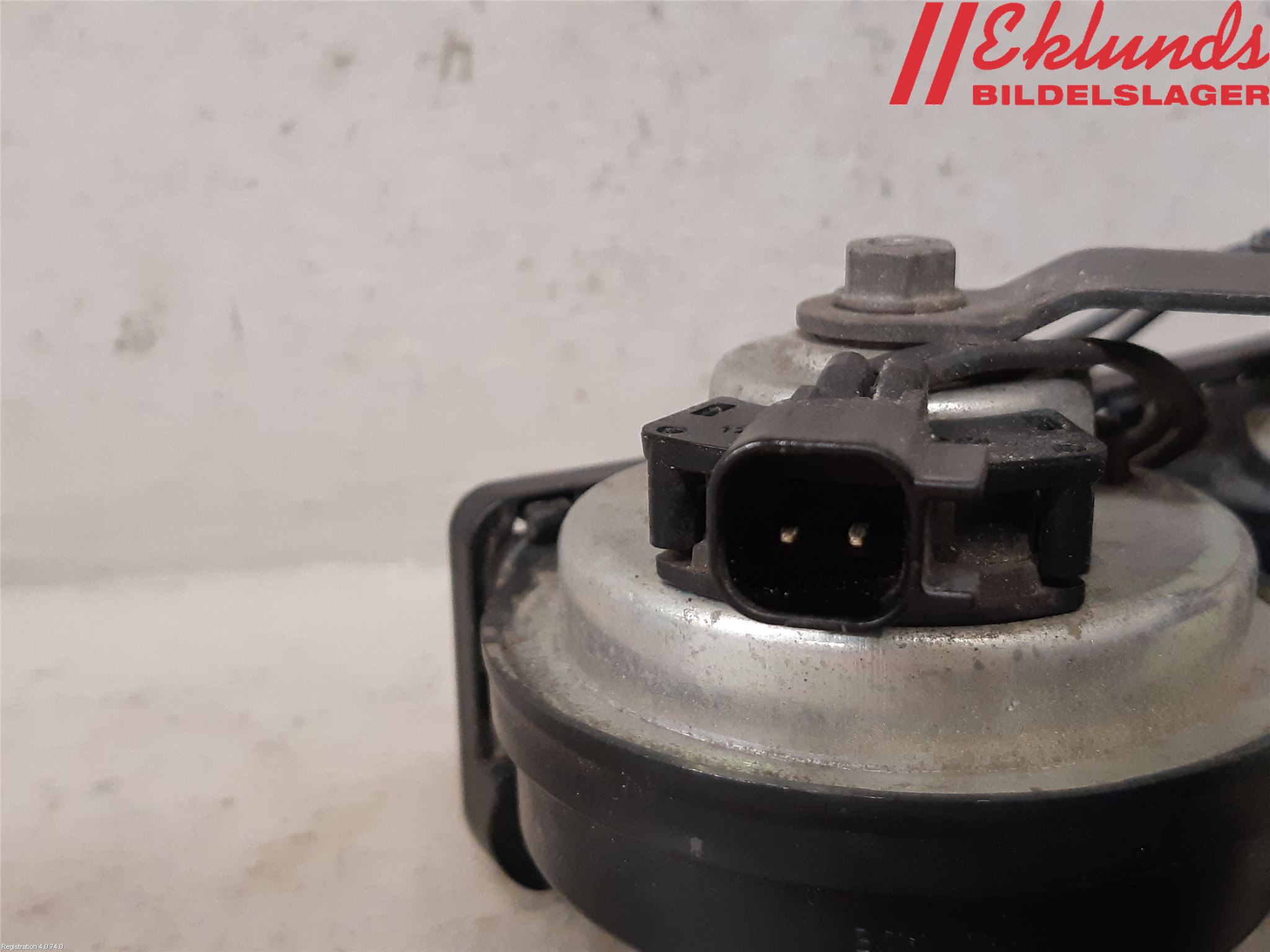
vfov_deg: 53.1
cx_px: 635
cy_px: 476
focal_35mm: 26
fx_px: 954
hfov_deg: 67.3
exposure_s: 1/50
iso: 250
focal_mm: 3.93
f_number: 1.7
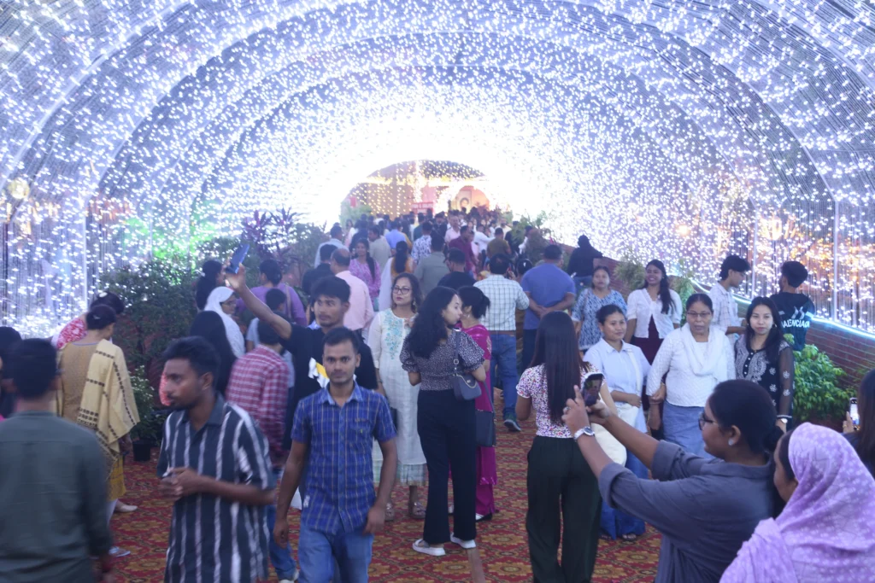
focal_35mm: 52
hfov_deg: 37.8
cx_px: 438
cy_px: 292
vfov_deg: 25.8
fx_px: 1276
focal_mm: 35
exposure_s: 1/25
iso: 400
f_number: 5.6
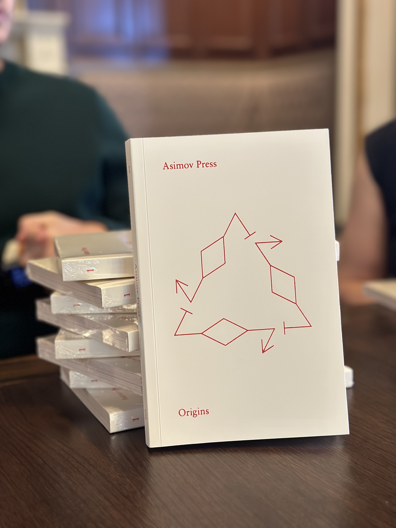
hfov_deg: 30.3
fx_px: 732
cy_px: 264
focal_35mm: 48
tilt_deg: -9.6
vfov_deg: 39.7
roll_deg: +1.2
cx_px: 198
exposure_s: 1/60
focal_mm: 6.86
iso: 400
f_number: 1.78
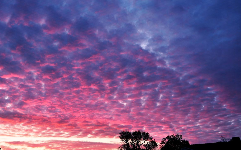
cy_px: 89
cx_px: 118
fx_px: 243
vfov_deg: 34.4
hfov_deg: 52.7
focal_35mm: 37
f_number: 3.1
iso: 200
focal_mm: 17
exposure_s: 1/50
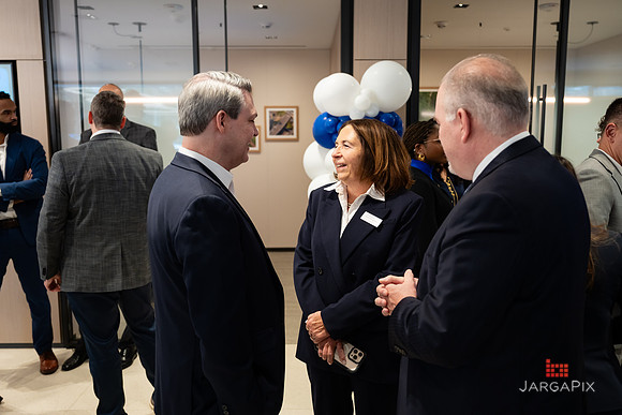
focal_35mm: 32
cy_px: 208
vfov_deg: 40.6
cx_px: 311
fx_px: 561
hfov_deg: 58.0
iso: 800
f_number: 3.2
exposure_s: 1/200
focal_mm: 31
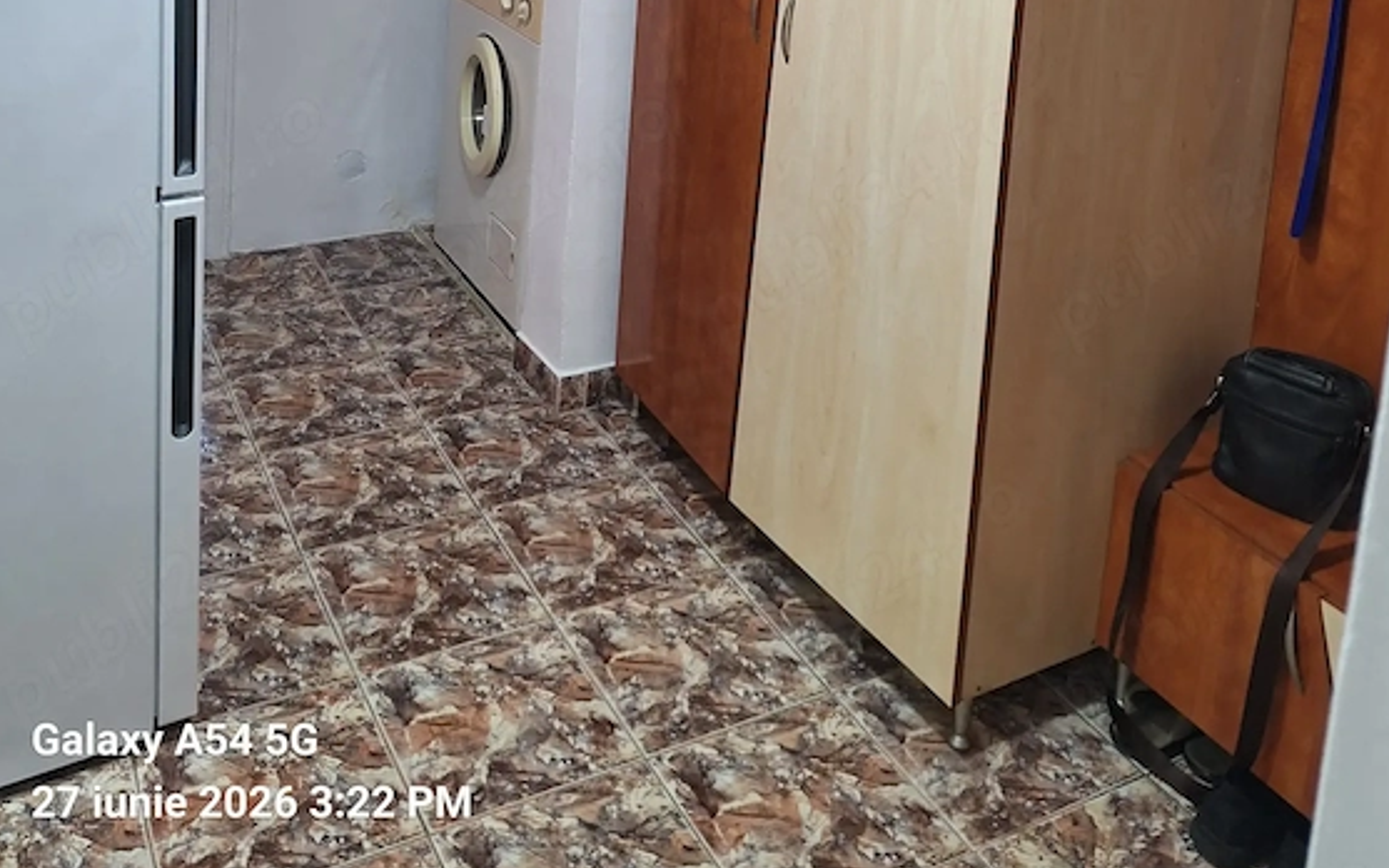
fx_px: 1325
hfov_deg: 55.3
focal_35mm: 35
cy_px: -82
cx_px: 686
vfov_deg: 32.1
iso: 160
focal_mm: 5.54
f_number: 1.8
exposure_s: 1/50
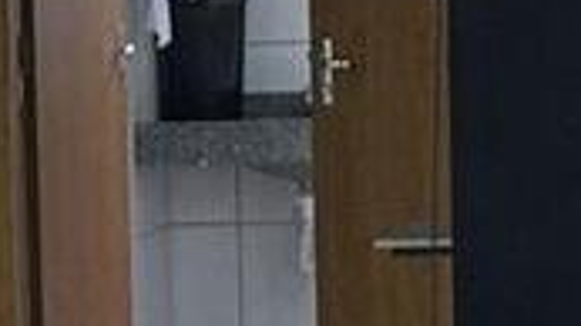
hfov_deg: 5.5
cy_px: 662
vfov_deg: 3.1
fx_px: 6050
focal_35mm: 393
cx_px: 47
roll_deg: +2.0
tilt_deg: -7.5
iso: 200
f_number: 1.6
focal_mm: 5.96
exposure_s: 1/40
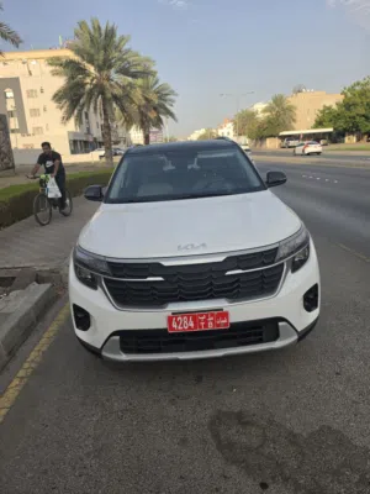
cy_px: 247
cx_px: 185
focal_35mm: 23
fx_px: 328
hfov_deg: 58.9
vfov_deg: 73.9
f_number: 1.4
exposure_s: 1/3889
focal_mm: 6.5
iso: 64
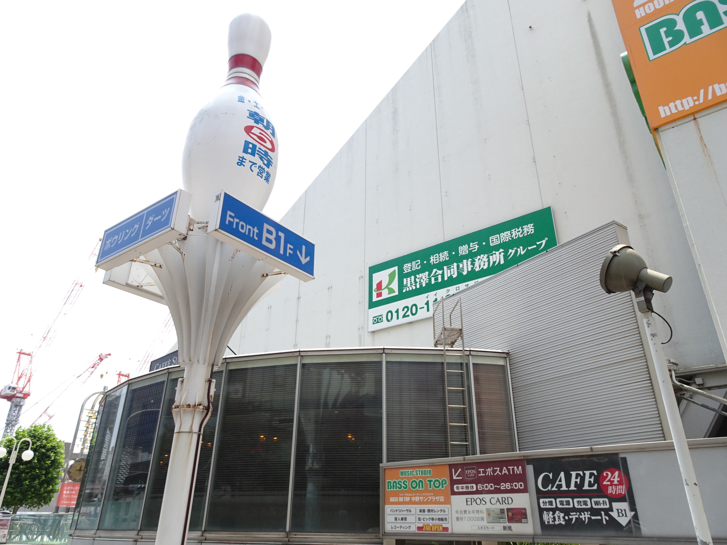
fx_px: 504
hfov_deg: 71.6
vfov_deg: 56.8
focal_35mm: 24
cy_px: 272
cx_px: 364
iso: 200
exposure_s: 1/1000
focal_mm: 4.25
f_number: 3.5
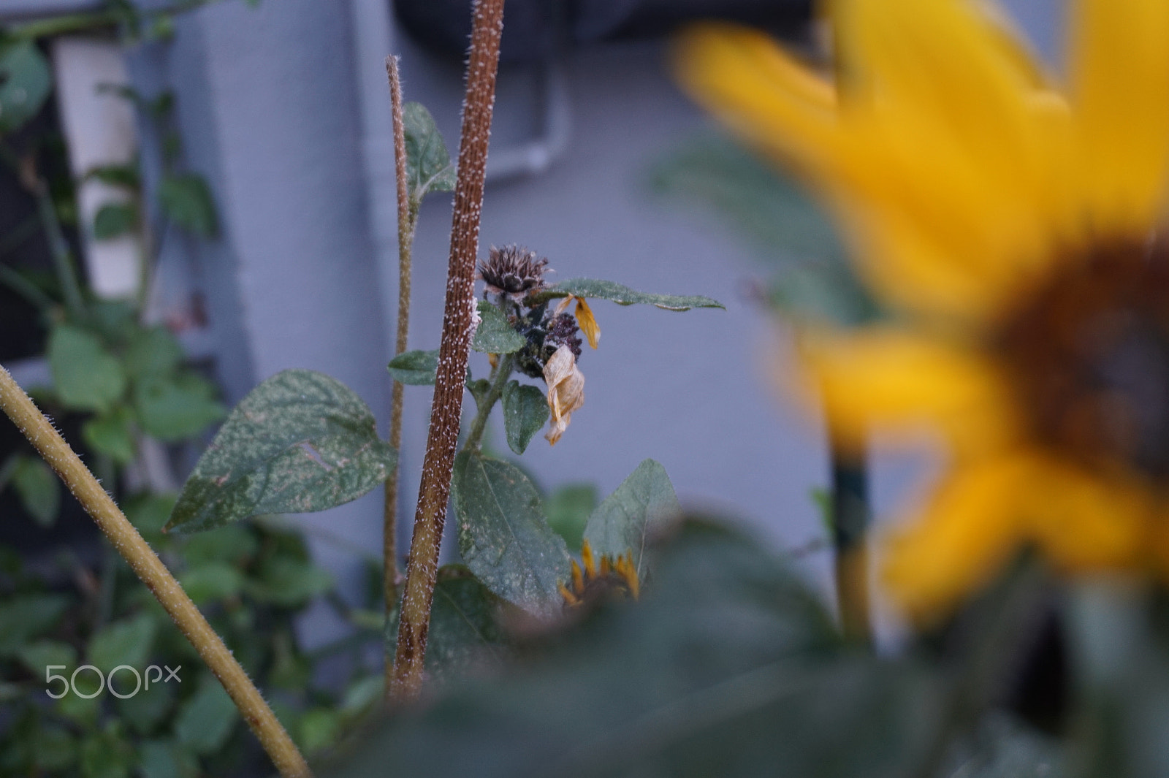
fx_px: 1412
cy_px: 389
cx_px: 584
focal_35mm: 44
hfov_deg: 45.0
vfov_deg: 30.8
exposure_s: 1/60
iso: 250
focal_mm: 29
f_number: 4.5
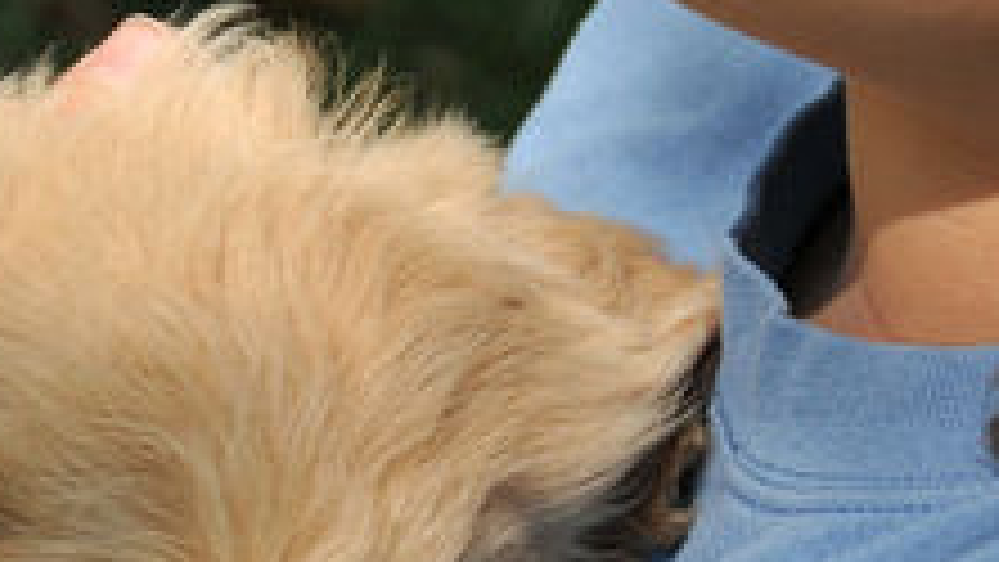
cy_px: 187
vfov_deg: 2.6
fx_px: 12615
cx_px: -130
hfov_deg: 4.5
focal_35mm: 476
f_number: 5.6
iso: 200
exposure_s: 1/250
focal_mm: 75
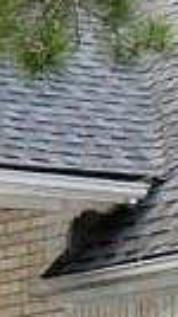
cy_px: 302
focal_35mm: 361
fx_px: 3041
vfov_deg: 6.0
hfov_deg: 3.3
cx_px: -365
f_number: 6.3
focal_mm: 24
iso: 2500
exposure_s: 1/250
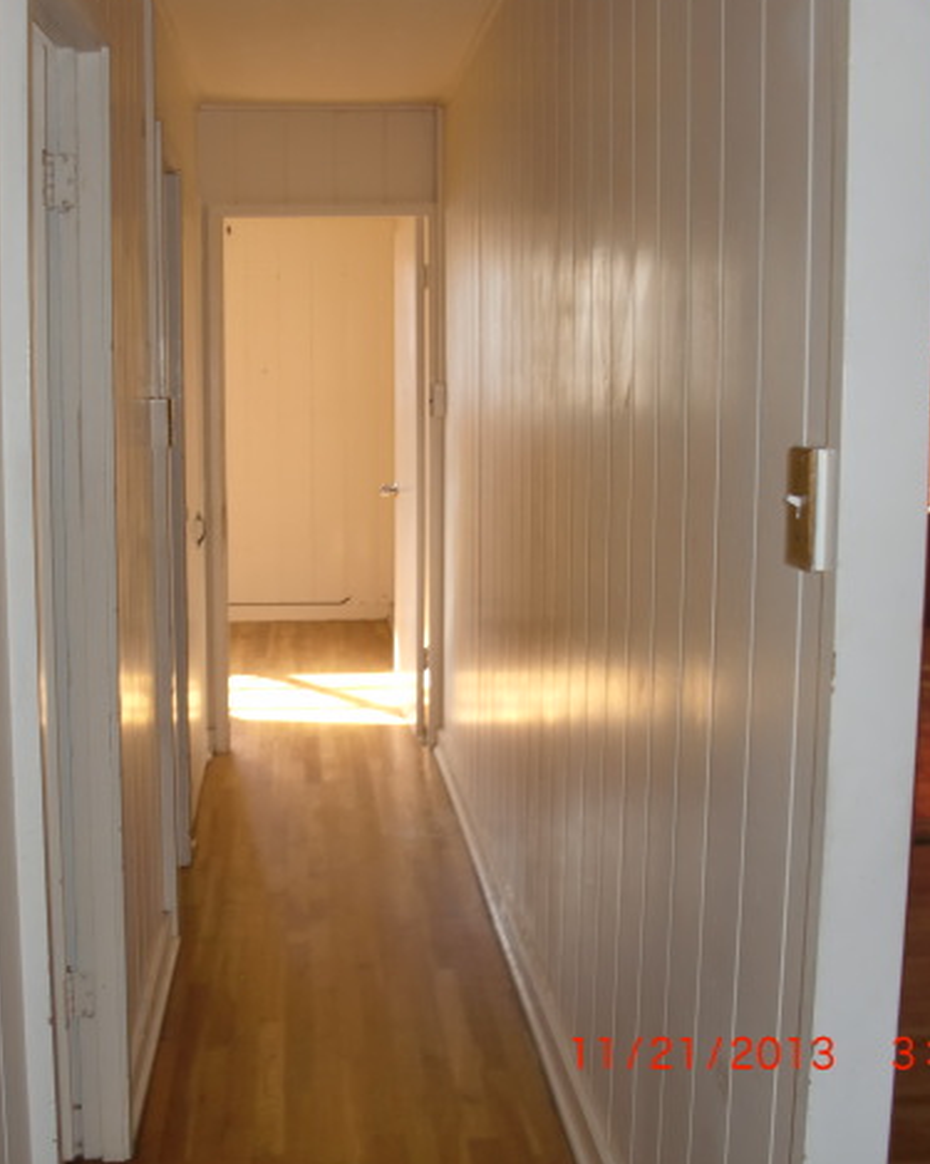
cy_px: 578
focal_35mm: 48
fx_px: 1652
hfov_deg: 31.3
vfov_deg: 38.8
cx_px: 360
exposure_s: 1/60
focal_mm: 6.3
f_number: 2.8
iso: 125
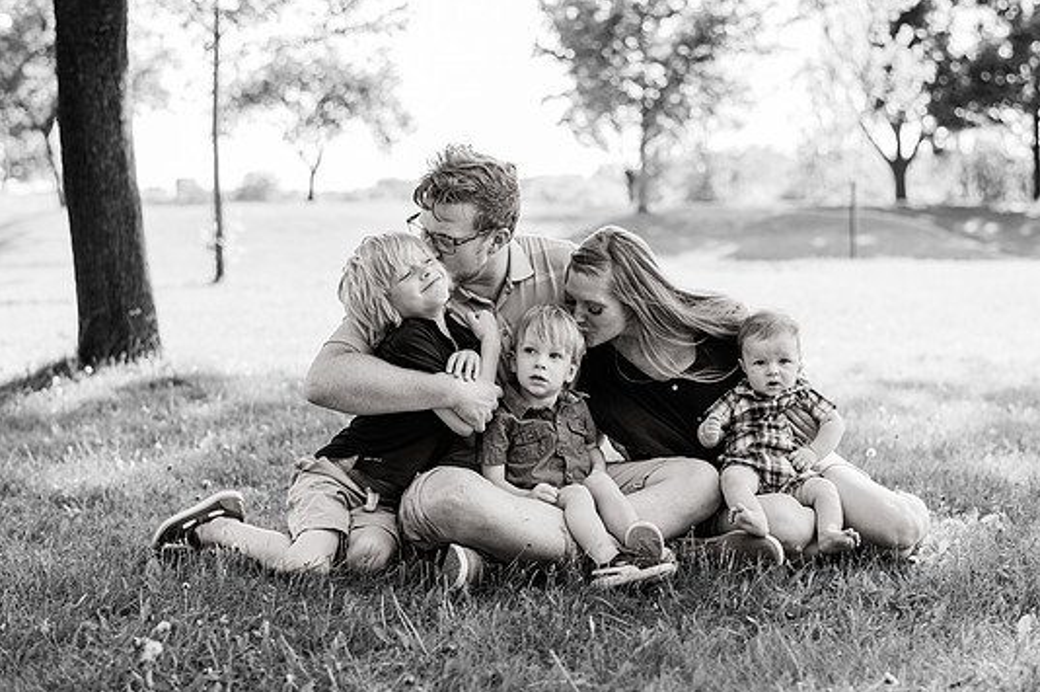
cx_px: 563
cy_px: 335
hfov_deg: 31.9
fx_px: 1818
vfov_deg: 21.5
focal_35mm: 63
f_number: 2.8
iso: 160
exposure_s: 1/500
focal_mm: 58
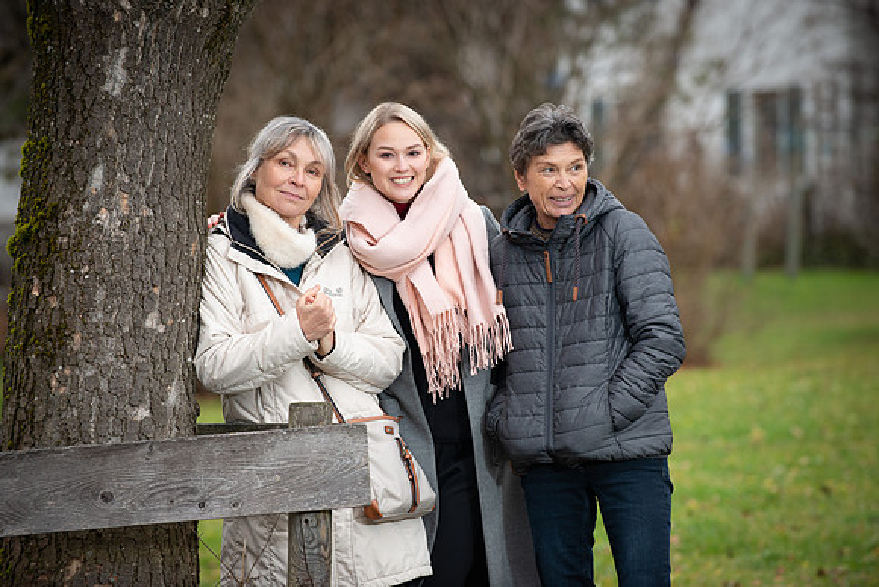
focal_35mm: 200
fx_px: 4884
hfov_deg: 10.3
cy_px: 294
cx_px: 440
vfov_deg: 6.9
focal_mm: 200
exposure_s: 1/250
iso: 800
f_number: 5
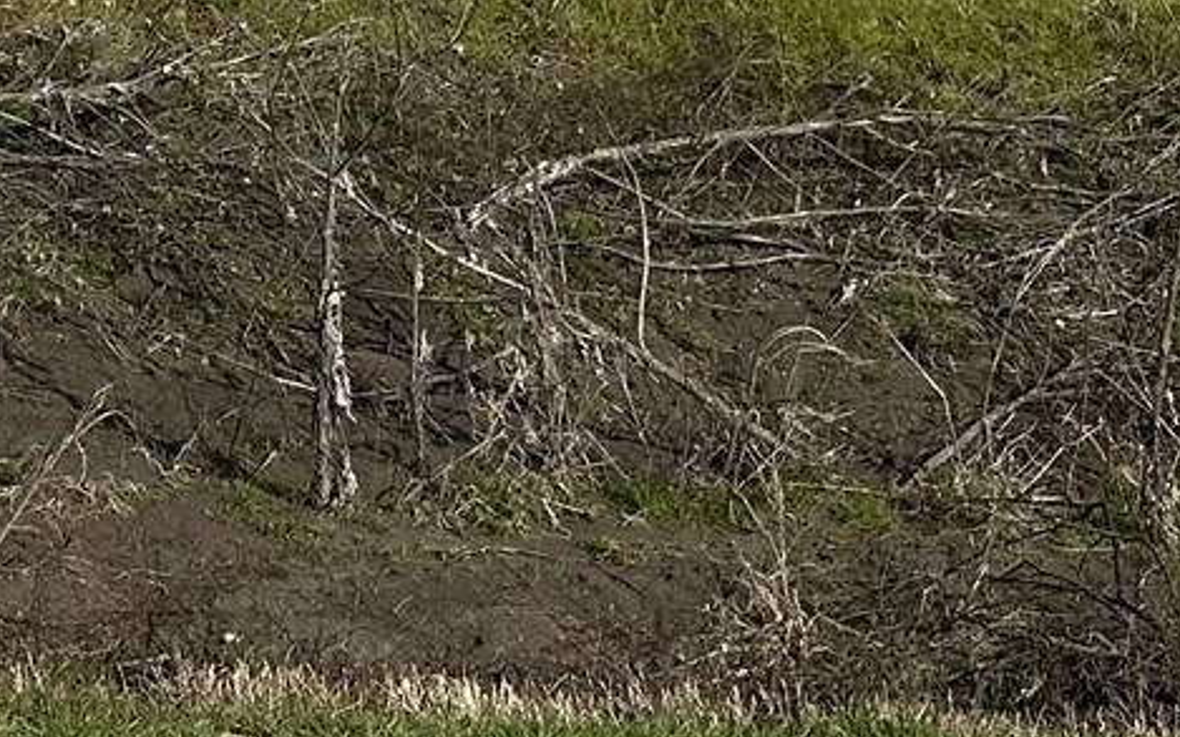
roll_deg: -0.6
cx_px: -292
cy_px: -667
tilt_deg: -4.4
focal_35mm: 111
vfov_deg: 10.9
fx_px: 3569
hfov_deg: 17.7
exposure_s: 1/6211
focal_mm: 6.86
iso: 80
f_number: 1.78
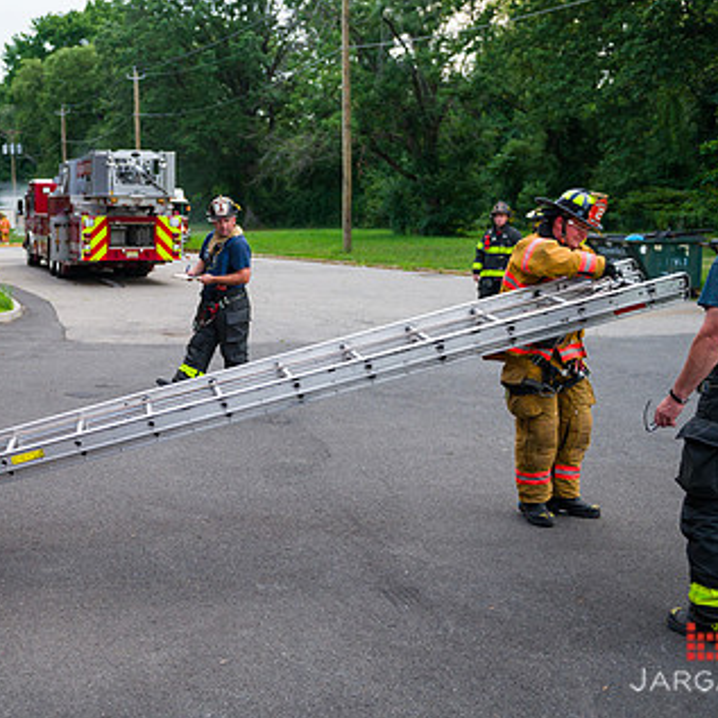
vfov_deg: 37.5
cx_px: 190
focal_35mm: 45
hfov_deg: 36.8
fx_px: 1056
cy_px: 304
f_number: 3.2
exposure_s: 1/200
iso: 500
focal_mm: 29
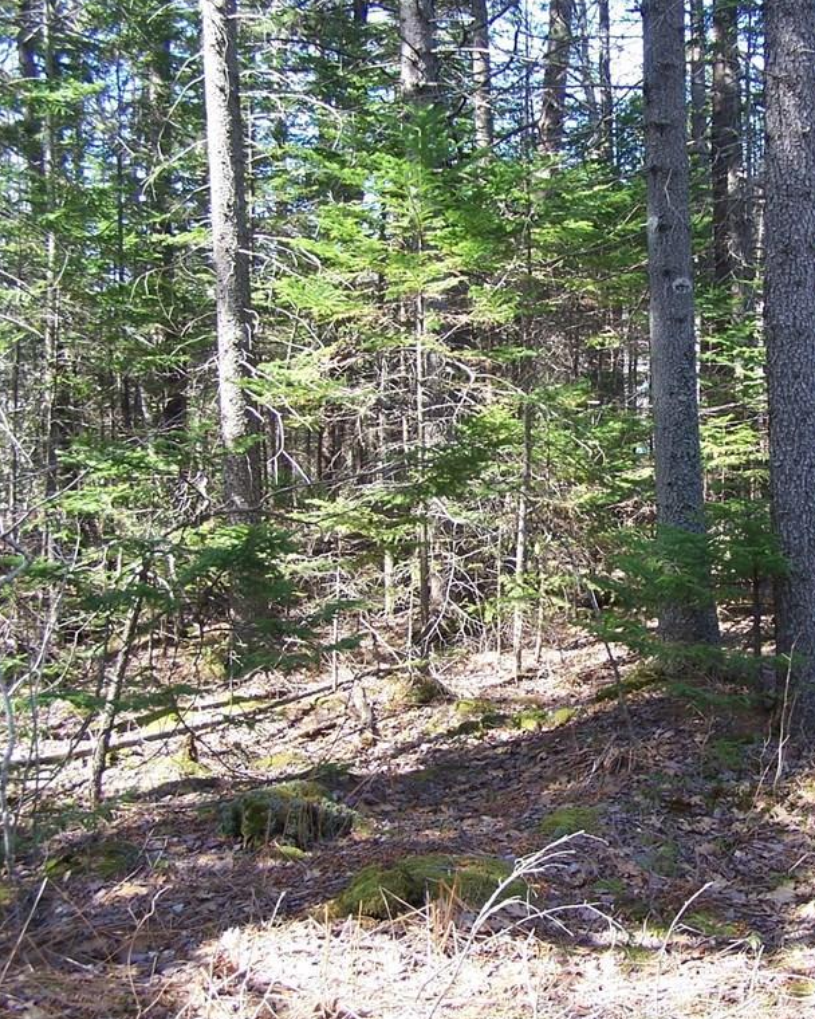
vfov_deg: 37.3
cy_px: 512
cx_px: 641
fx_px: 1508
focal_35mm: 50
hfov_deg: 29.6
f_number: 2.8
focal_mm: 6.3
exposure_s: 1/80
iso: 80
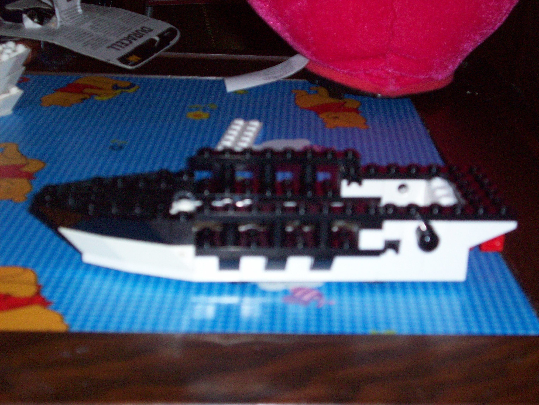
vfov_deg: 22.9
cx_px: 270
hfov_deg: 30.3
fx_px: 997
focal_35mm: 64
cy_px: 202
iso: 200
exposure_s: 1/90.6
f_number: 3.8
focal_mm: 10.7
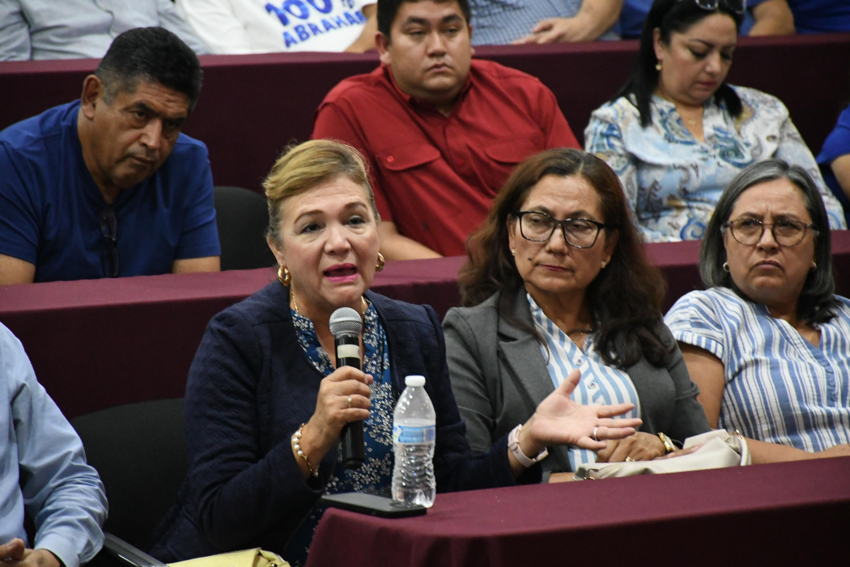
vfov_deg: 6.5
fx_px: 4982
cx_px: 426
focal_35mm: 211
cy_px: 284
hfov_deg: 9.8
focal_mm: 140
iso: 8000
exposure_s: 1/100
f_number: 5.6
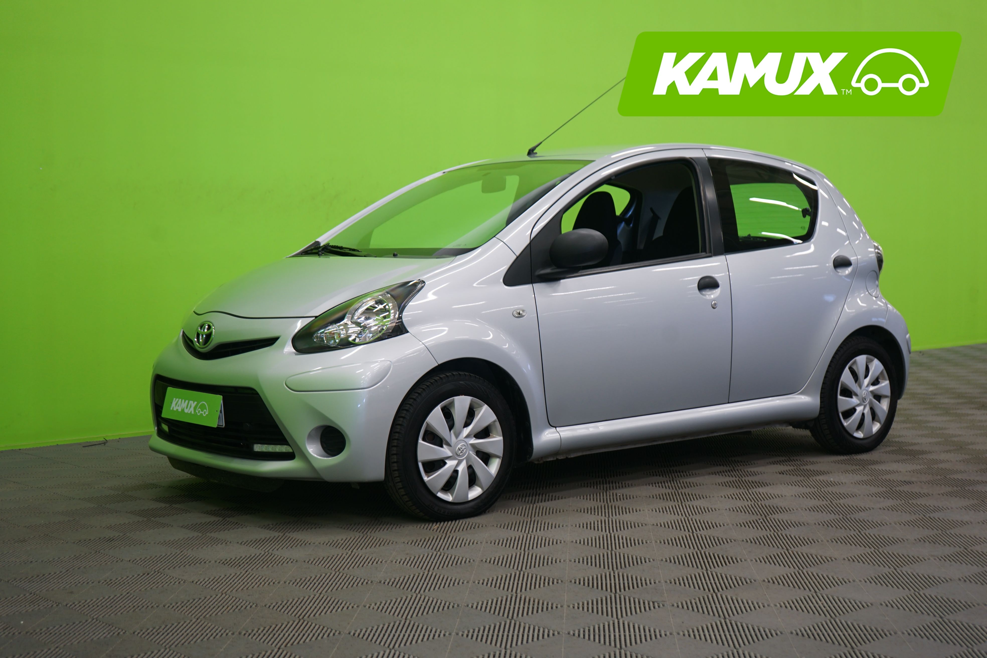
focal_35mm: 49
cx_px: 494
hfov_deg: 40.3
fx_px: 1343
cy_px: 329
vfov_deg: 27.5
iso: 400
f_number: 5
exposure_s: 1/10
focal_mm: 49
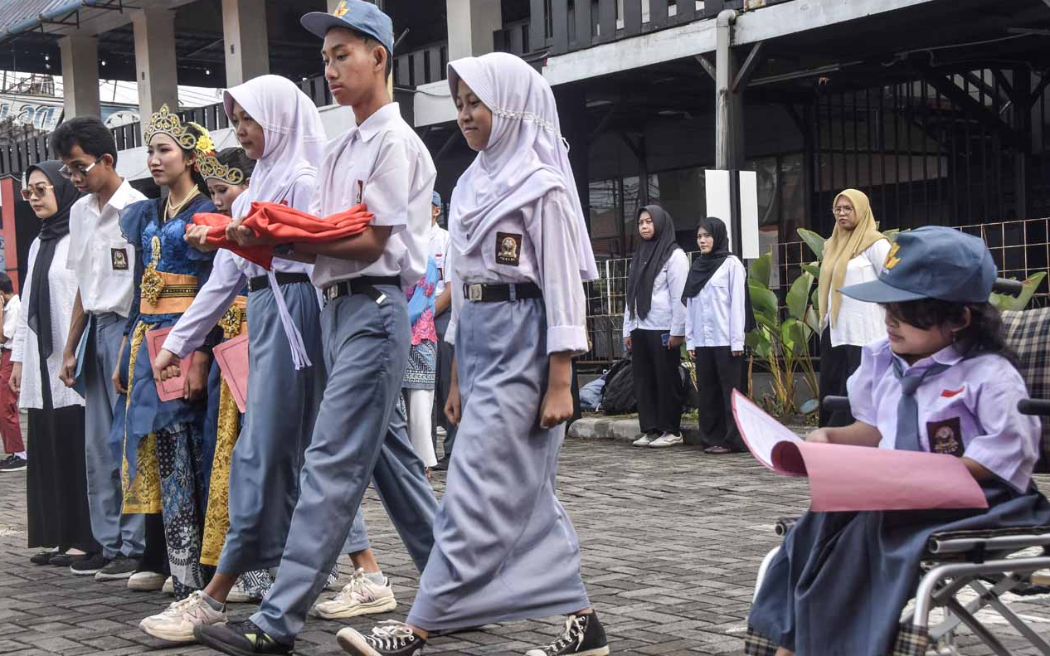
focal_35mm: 55
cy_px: 349
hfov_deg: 37.2
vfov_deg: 23.7
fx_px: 1560
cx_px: 518
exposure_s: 1/1000
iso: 400
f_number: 7.1
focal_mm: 35
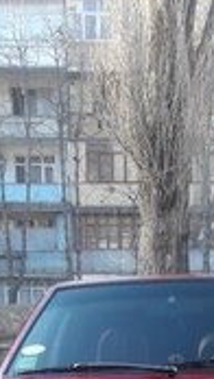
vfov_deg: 21.6
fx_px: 877
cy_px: 518
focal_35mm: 87
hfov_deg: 13.9
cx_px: 155
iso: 40
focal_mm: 3.7
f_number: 1.9
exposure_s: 1/133
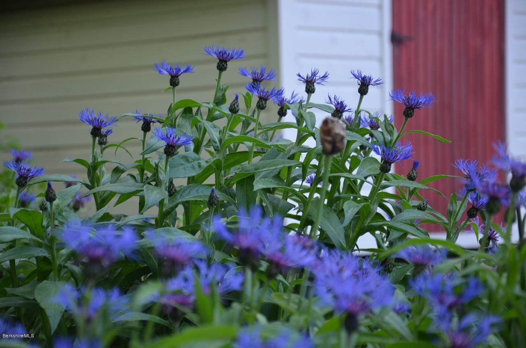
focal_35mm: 135
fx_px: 1969
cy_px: 174
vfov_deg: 10.1
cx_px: 263
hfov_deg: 15.2
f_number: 5.6
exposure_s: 1/125
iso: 400
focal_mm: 90
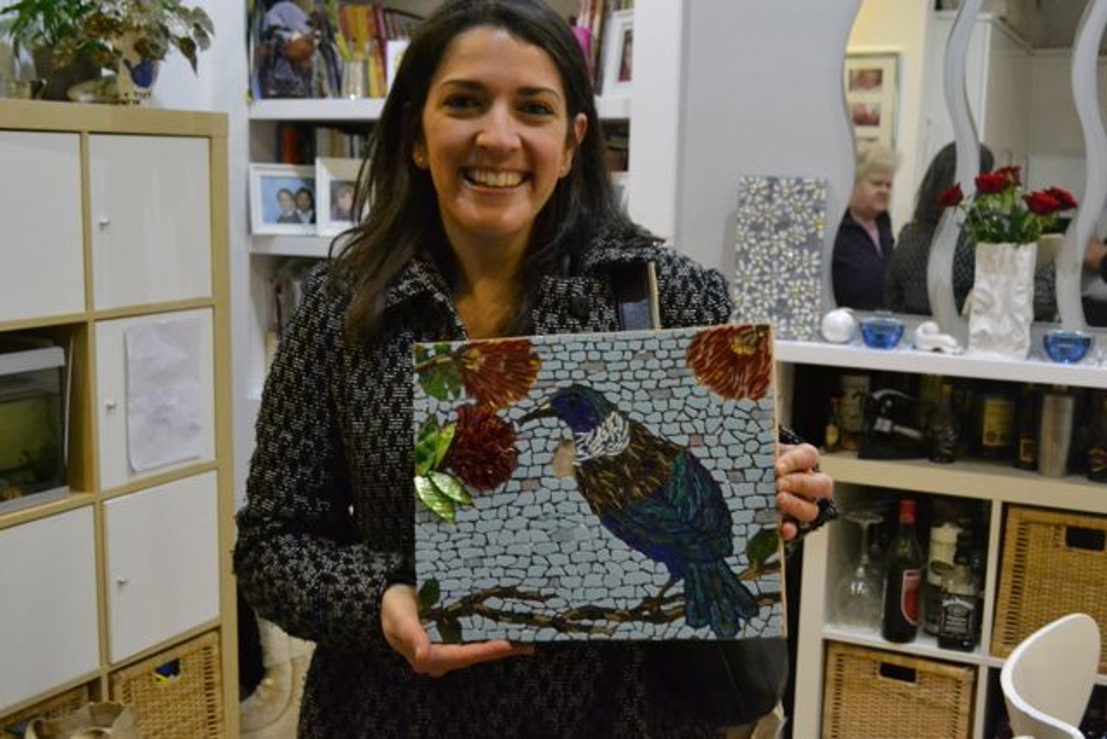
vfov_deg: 31.9
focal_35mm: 42
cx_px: 554
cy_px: 370
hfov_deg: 46.4
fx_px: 1292
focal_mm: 28
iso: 4000
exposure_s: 1/30
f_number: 4.5
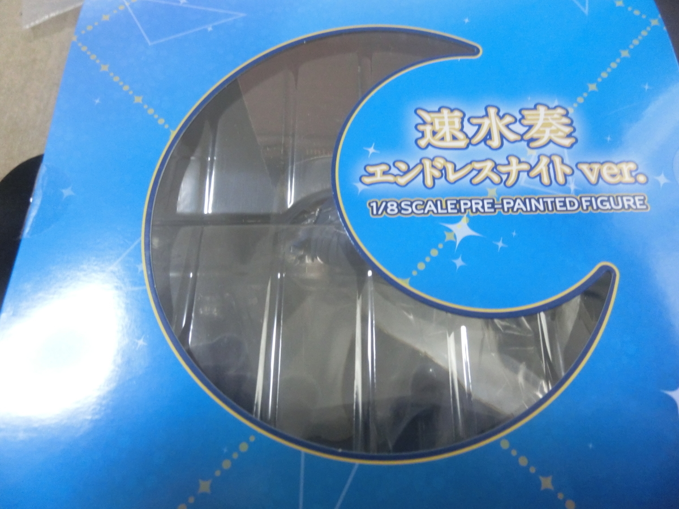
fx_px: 471
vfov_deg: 56.8
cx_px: 340
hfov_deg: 71.6
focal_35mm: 24
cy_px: 254
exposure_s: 1/40
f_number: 3
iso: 800
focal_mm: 4.24
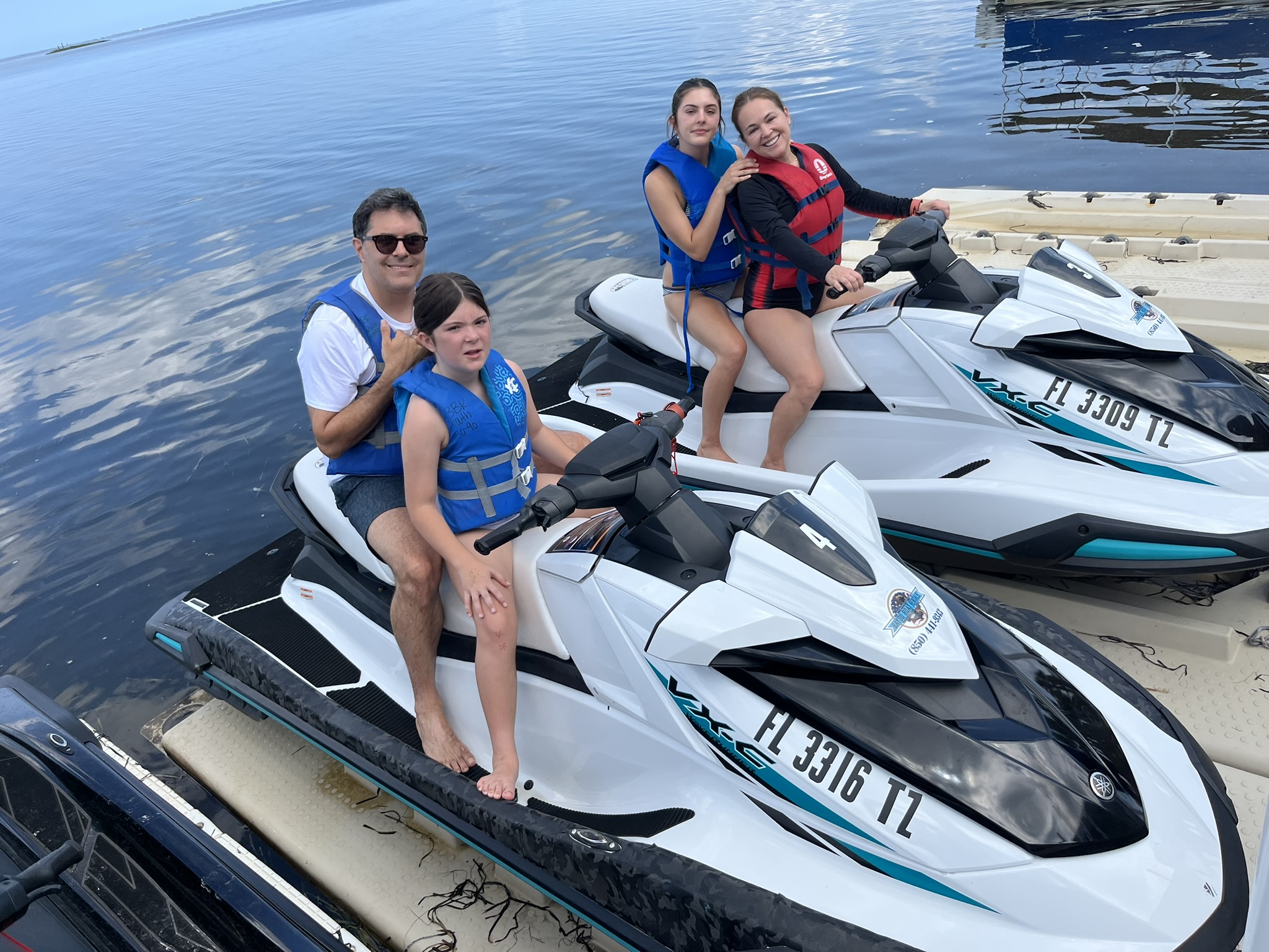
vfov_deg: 53.1
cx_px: 634
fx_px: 953
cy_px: 476
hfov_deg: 67.3
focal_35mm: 26
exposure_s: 1/2410
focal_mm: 5.1
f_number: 1.6
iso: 50
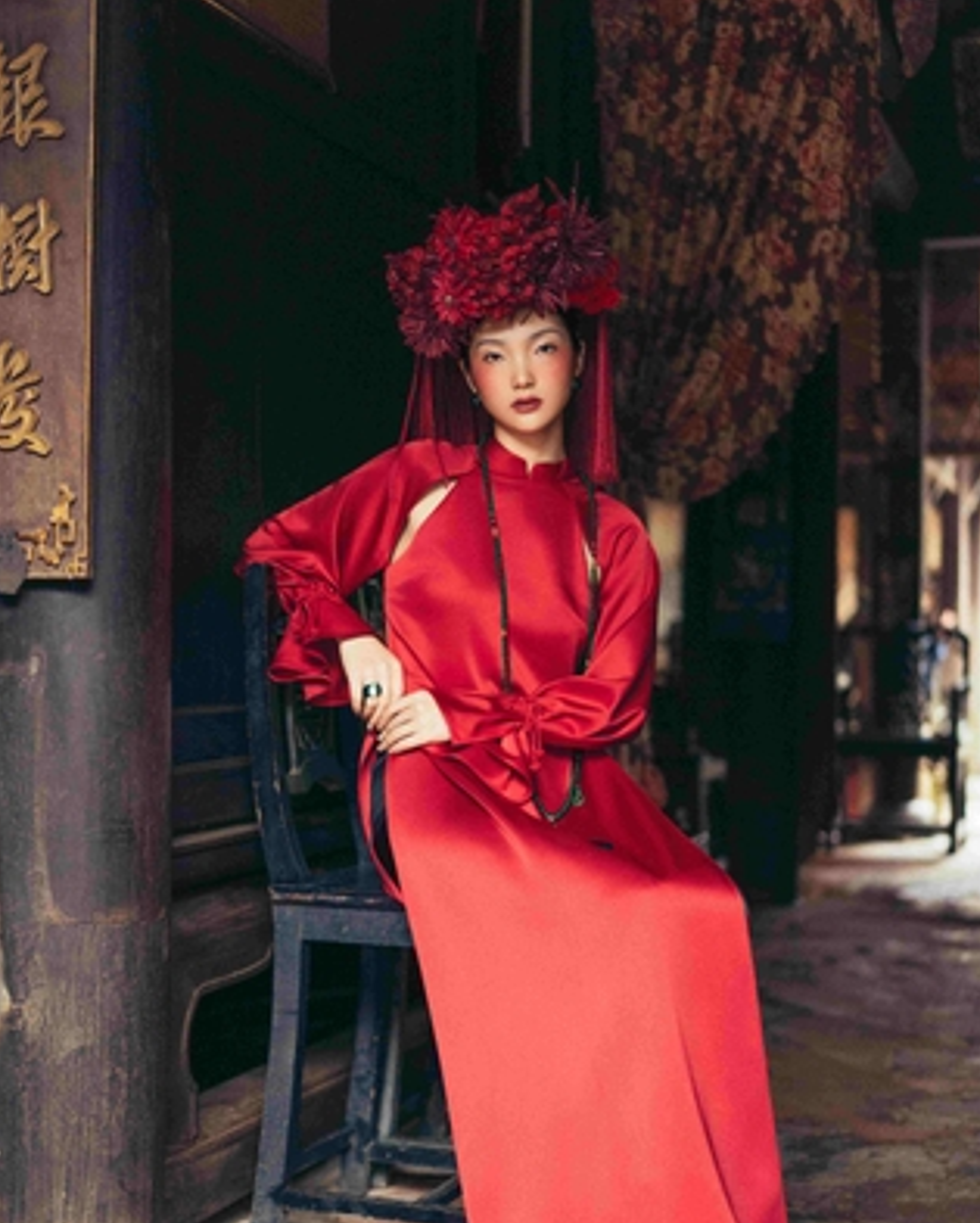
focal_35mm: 63
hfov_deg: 24.2
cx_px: 488
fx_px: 2281
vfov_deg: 30.0
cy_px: 694
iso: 1600
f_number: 2
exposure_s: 1/500
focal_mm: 55
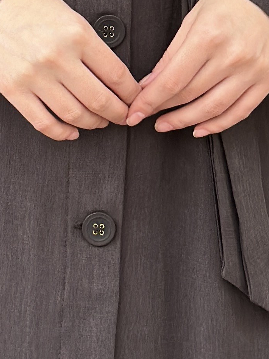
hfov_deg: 7.1
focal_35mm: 210
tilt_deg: +1.5
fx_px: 2177
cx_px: 77
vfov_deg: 8.9
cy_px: -327
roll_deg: -0.2
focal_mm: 6.86
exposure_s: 1/303
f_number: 1.78
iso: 80
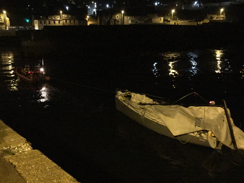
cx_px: 108
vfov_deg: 40.6
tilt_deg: -12.0
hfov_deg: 52.5
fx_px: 247
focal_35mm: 35
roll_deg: +0.2
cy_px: 80
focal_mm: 4.15
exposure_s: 1/17
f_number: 2.2
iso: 2000
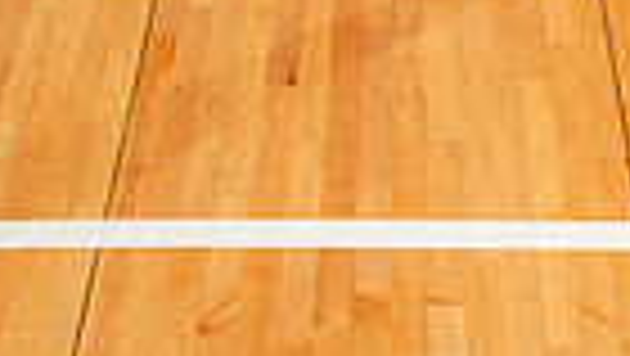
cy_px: -595
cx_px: 418
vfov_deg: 7.9
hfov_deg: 15.5
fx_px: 2307
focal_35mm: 138
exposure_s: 1/250
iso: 200
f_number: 5.6
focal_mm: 41
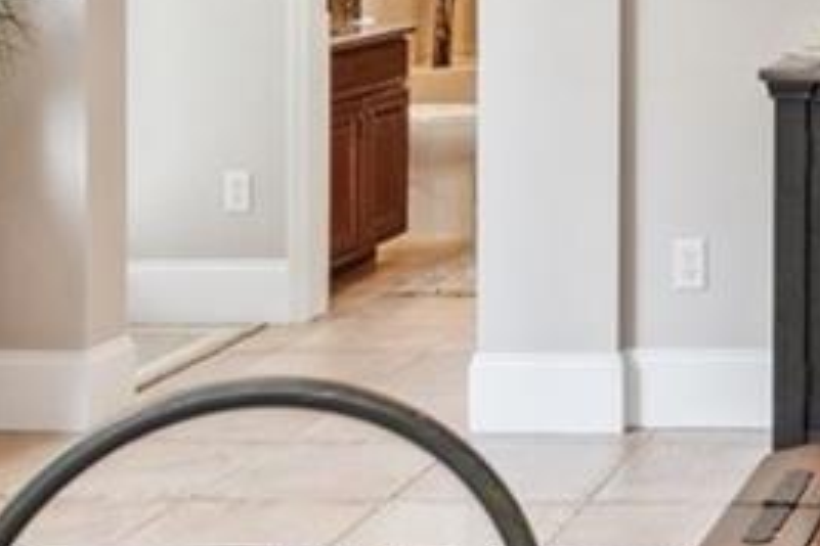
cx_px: 1173
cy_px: -153
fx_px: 1913
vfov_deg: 15.5
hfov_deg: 21.1
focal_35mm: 84
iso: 320
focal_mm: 14
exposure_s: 1/5
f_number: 7.1
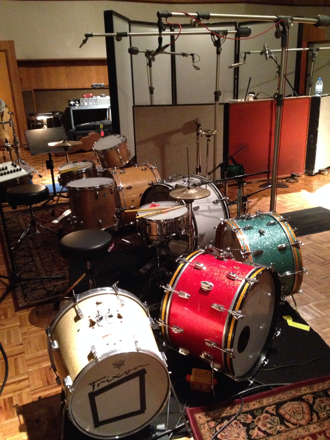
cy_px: 220
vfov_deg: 55.4
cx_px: 165
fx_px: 419
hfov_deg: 42.9
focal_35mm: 33
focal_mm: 4.12
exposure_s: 1/15
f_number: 2.4
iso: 800
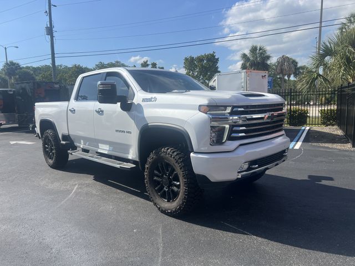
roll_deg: +1.7
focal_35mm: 26
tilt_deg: -7.6
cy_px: 133
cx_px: 178
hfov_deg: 67.3
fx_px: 267
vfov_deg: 53.1
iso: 50
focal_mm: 5.7
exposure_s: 1/5076
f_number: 1.5
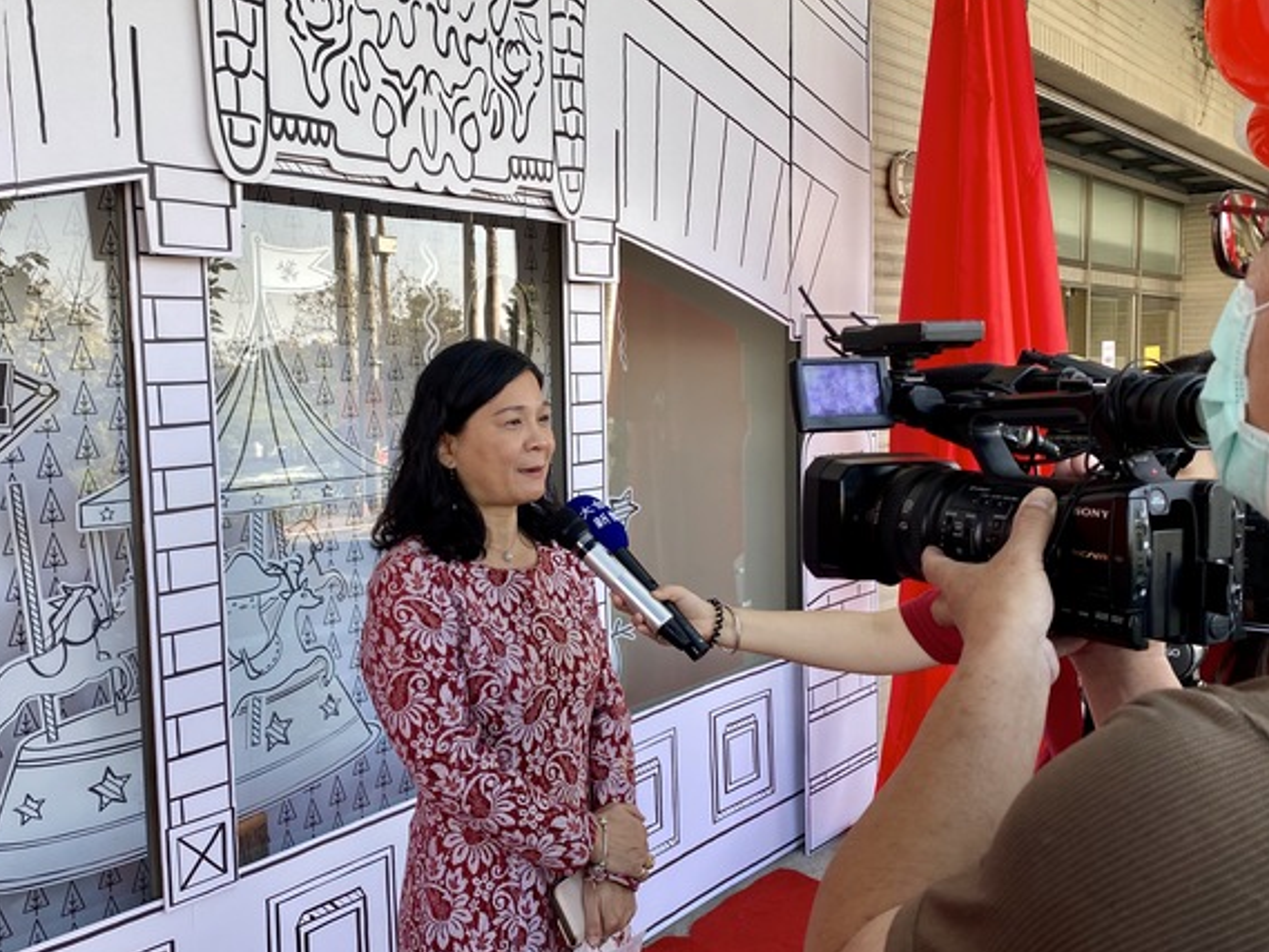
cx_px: 571
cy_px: 485
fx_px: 1173
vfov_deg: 44.2
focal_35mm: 32
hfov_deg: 56.7
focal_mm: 4.25
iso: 32
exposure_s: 1/156
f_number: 1.8
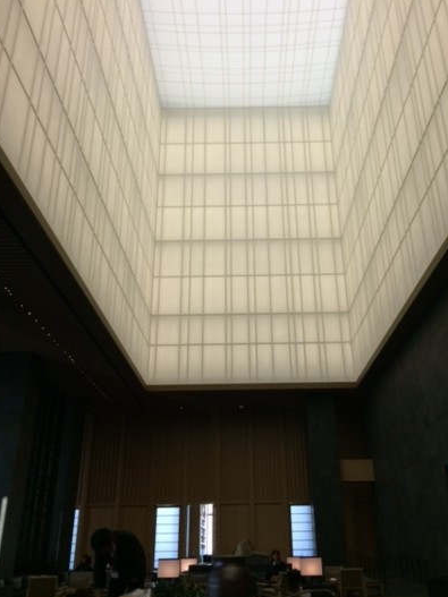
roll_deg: +1.1
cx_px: 242
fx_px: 570
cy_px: 292
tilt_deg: +21.5
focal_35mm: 33
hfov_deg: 42.9
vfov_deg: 55.4
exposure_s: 1/40
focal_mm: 4.15
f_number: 2.2
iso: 40
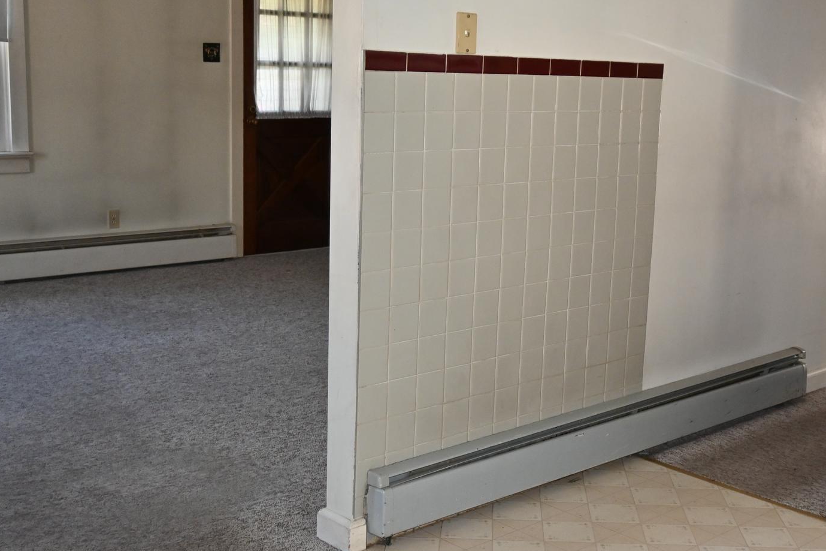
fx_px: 1150
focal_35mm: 50
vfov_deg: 26.9
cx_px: 571
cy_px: 293
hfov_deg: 38.9
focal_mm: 22.5
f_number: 4
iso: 720
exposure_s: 1/60
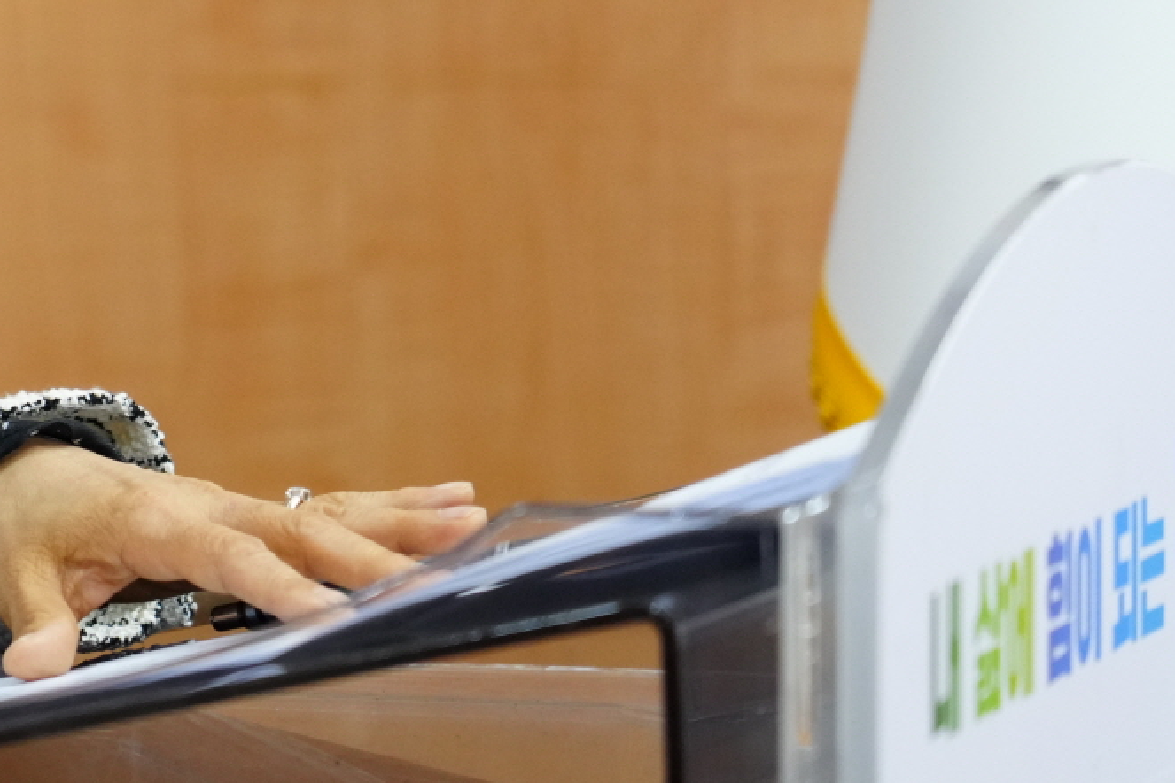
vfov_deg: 4.8
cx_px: -360
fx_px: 9301
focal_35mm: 285
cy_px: -115
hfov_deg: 7.2
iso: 2500
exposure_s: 1/200
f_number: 4
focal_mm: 105
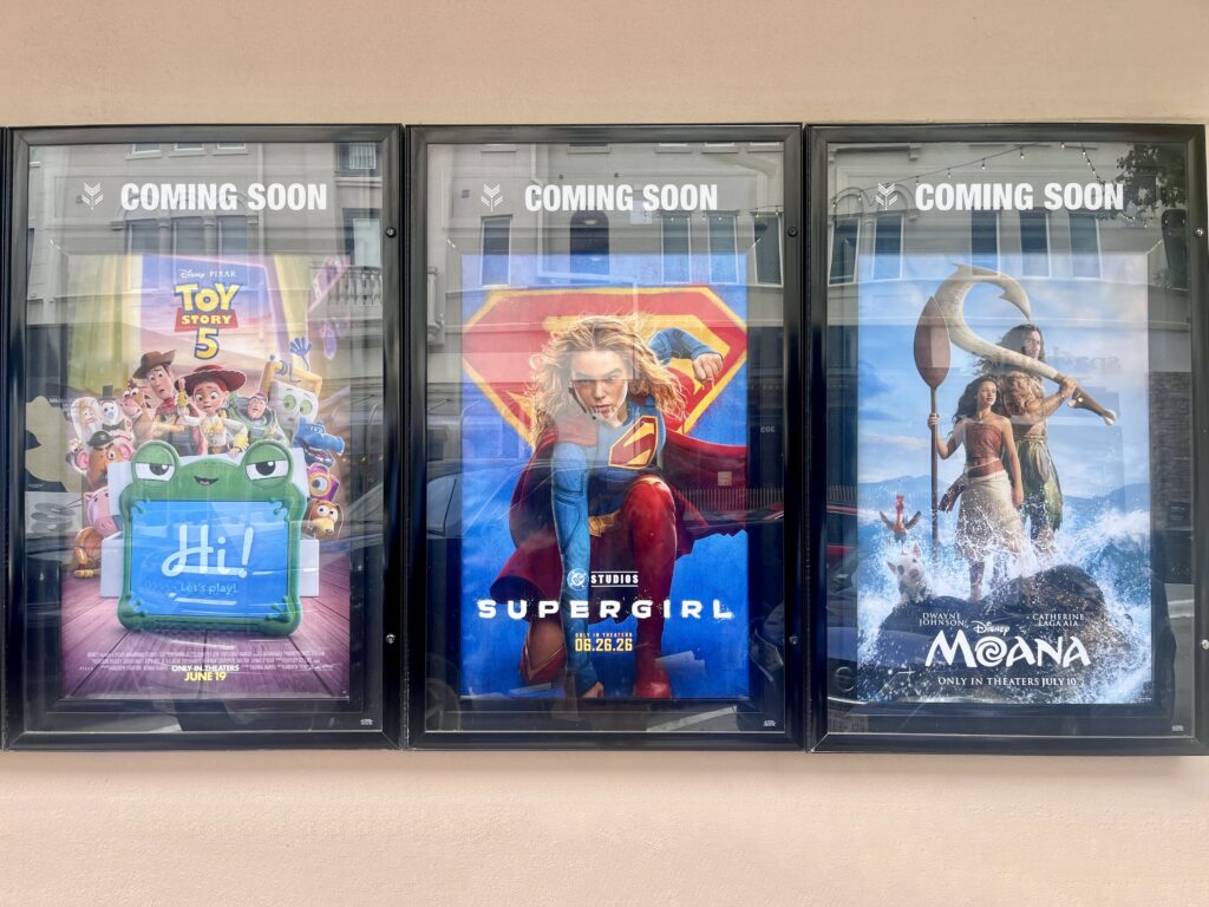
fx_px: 908
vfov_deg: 53.1
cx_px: 604
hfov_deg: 67.3
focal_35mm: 26
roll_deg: +1.2
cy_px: 454
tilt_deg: +2.0
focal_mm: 5.1
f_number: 1.6
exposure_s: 1/219
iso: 40
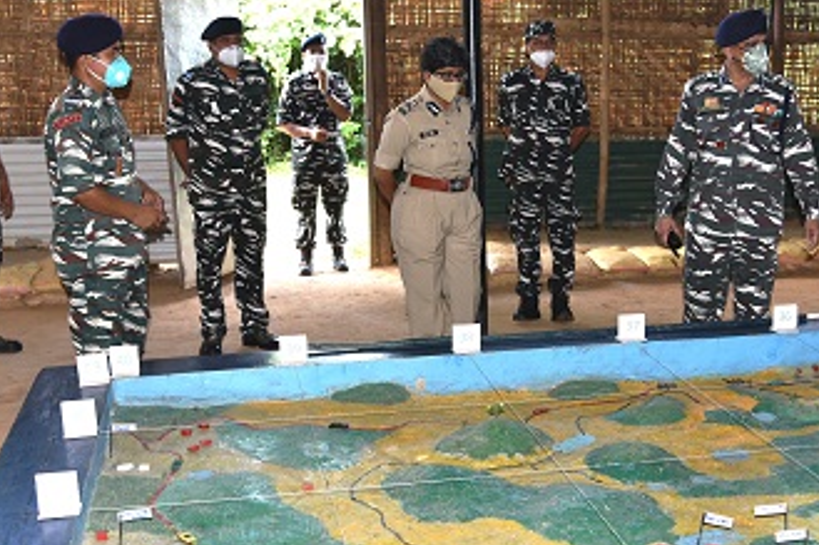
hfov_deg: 38.1
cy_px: 301
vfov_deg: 26.0
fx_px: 1182
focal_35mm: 52
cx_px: 468
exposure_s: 1/60
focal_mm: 38
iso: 400
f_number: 4
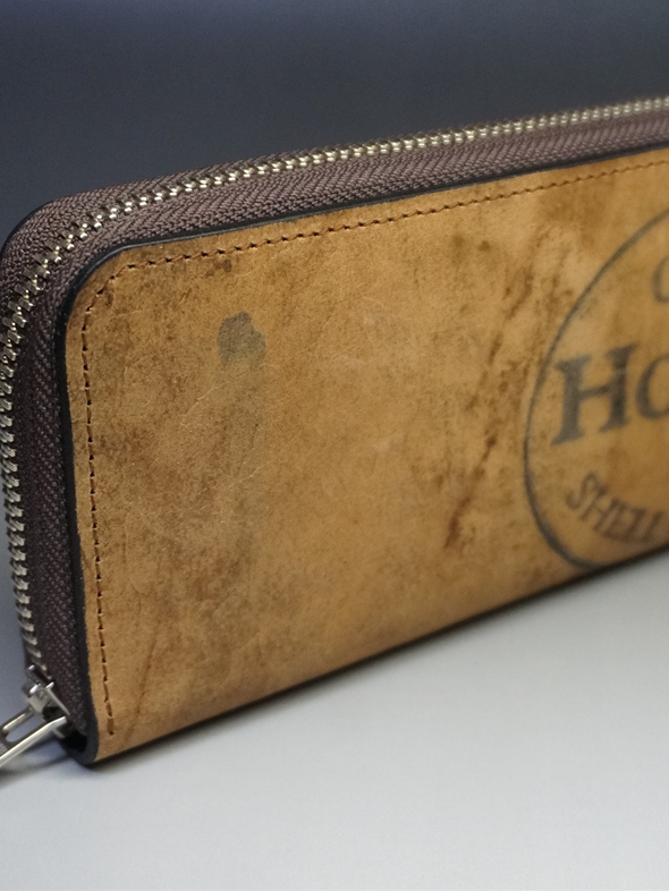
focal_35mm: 64
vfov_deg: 30.4
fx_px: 1641
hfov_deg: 22.9
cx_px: 477
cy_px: 441
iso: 1600
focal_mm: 29
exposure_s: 1/160
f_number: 4.5
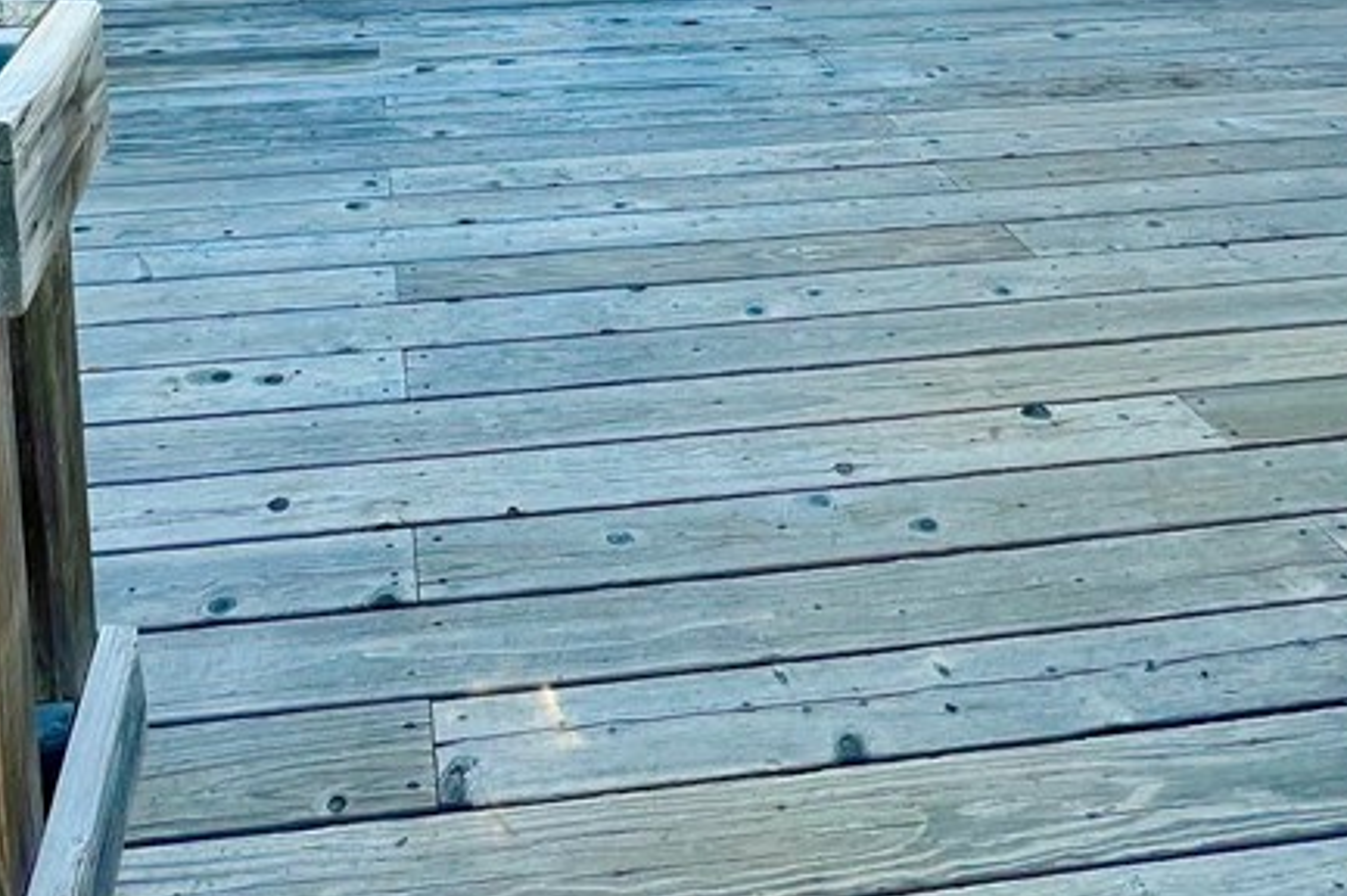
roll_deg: +1.2
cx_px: 498
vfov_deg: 33.3
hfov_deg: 58.0
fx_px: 1196
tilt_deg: -7.1
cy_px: -184
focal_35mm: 32
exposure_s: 1/202
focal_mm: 1.57
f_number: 1.8
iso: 32
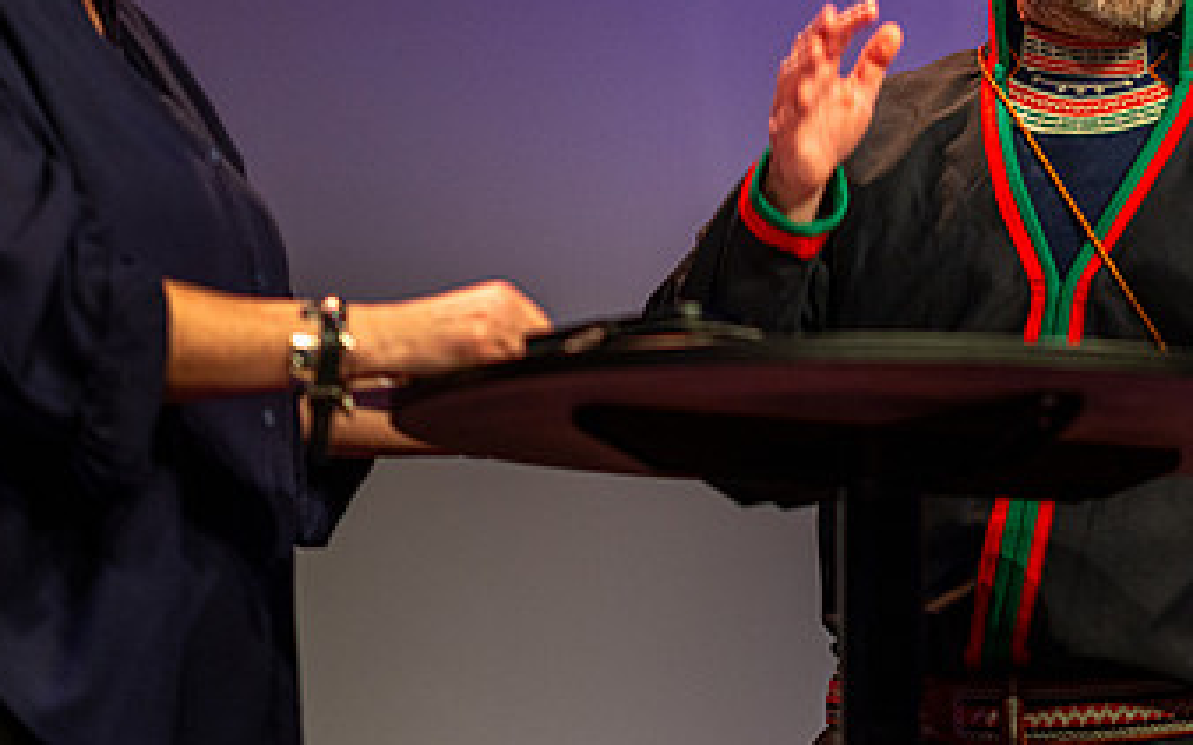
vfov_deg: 6.9
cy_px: 17
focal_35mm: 190
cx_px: 962
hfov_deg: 11.0
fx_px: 6175
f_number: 1.4
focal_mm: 85
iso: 1250
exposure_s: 1/160
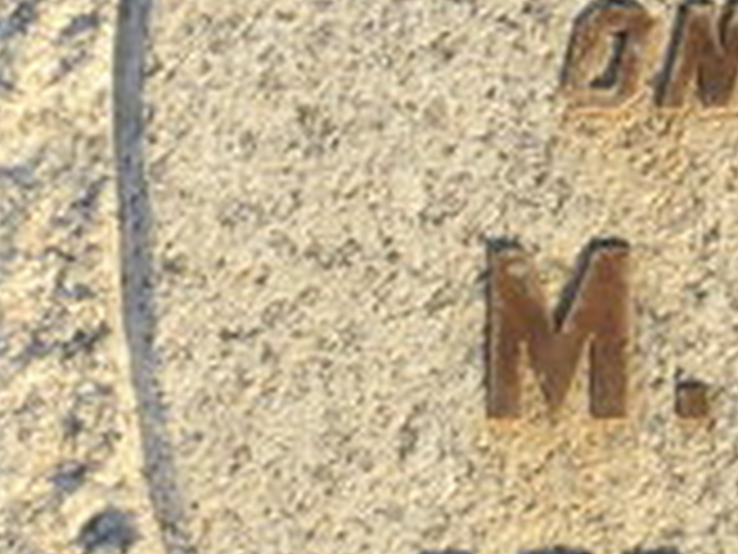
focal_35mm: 127
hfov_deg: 15.0
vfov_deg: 11.5
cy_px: 604
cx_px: 900
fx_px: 2708
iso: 200
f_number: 6.3
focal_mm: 4.6
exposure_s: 1/320
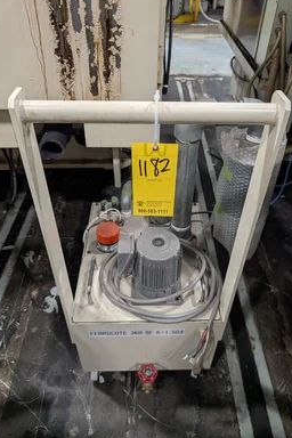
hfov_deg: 49.5
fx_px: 316
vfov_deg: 69.4
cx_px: 156
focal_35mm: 26
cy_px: 212
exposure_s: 1/172
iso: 682
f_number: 1.68
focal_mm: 6.9
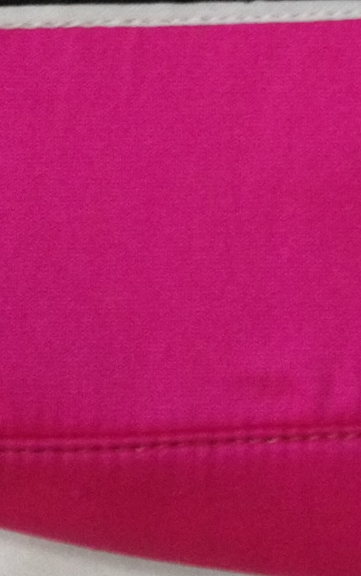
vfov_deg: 11.6
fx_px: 2659
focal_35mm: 169
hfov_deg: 7.5
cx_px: 669
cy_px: -411
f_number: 1.8
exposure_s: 1/33.3
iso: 250
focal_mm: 4.22
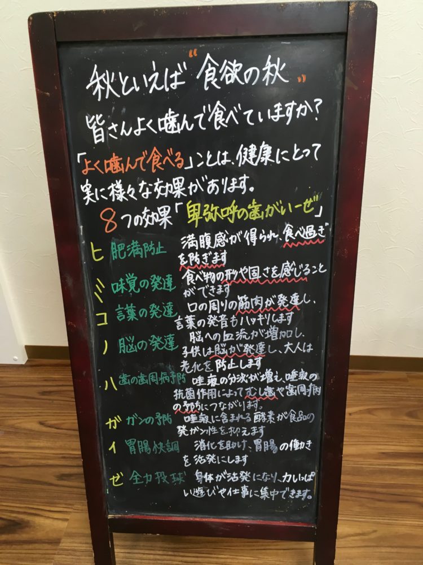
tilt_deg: -30.3
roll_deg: +1.9
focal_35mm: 29
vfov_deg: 61.7
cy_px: 282
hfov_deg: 48.2
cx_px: 212
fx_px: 472
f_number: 2.2
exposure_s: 1/30
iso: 50
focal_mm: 4.15
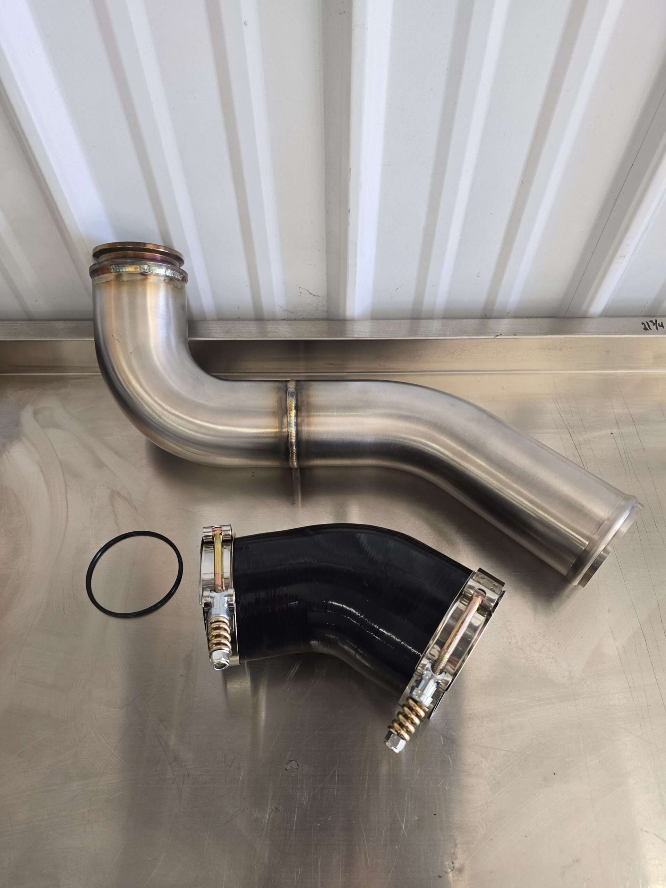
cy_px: 444
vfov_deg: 73.9
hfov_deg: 58.9
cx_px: 333
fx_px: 590
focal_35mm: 23
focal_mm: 6.3
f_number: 1.7
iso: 125
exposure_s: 1/120
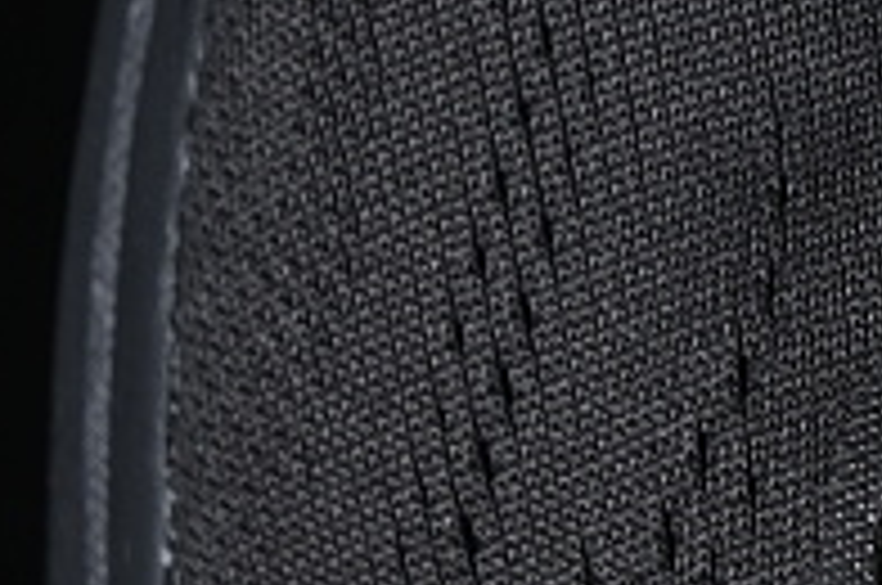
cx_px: 1359
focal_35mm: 414
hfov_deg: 4.9
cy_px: 104
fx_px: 10126
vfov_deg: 3.3
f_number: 6.3
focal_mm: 50
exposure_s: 1/60
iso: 160
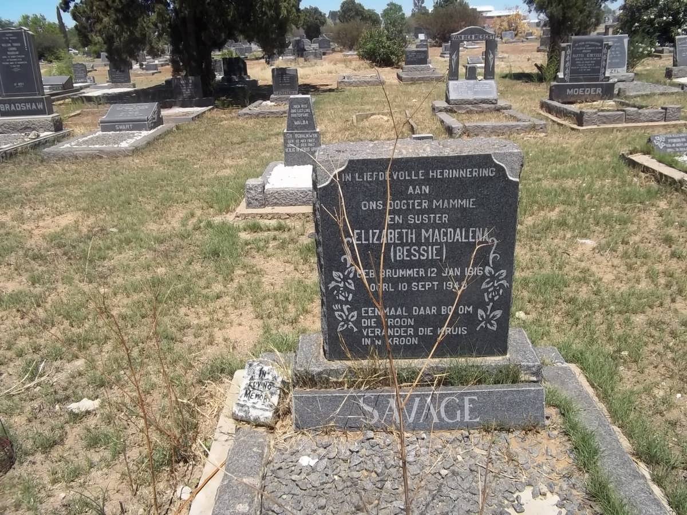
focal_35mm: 32
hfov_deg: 56.8
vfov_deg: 44.2
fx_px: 635
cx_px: 344
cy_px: 258
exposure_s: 1/500
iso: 80
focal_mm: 5.7
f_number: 5.5
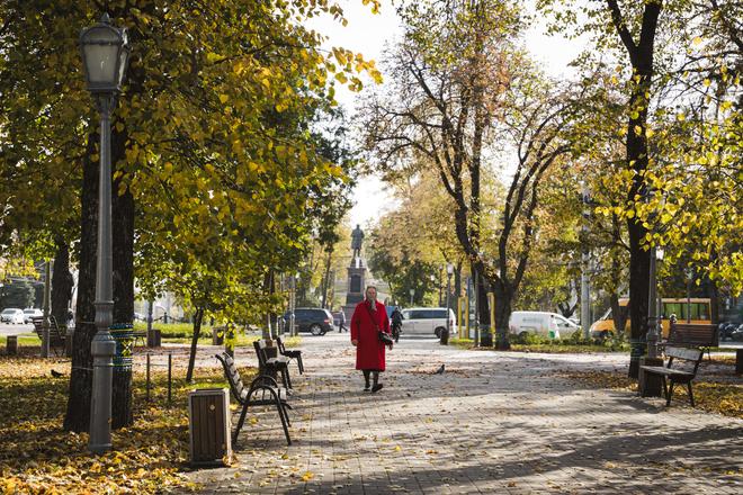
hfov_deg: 33.4
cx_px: 372
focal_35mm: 60
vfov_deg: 22.6
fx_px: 1238
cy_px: 248
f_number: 4.5
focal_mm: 60
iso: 50
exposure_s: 1/100
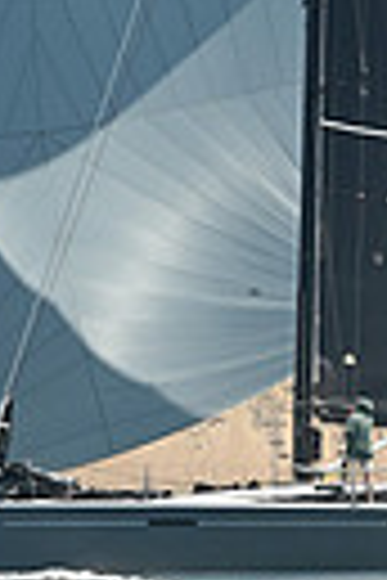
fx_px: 5063
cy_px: -256
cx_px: 155
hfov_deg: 4.4
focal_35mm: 314
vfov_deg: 6.5
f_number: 8
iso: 320
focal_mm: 70
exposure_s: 1/1000
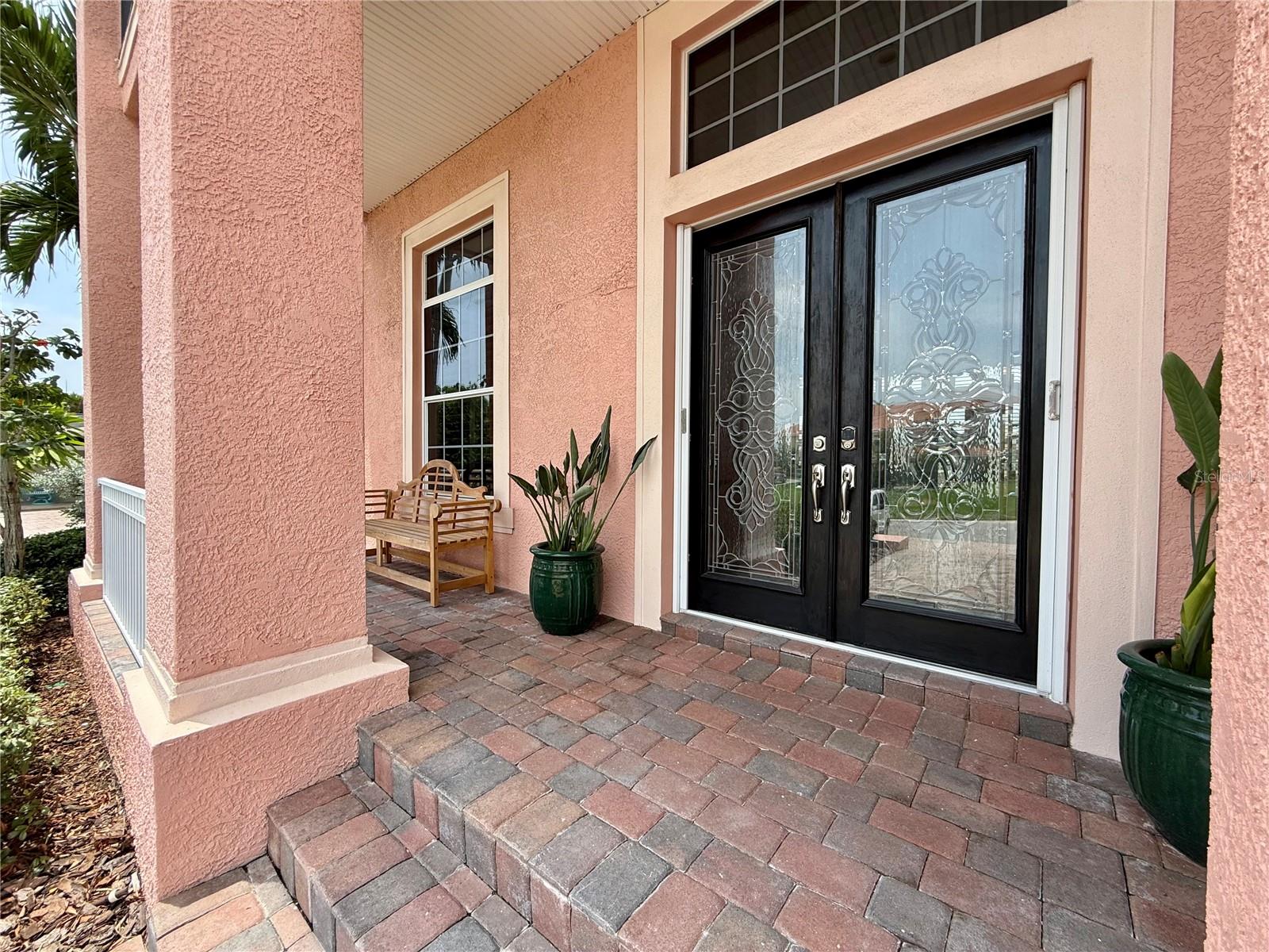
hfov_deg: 102.1
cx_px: 634
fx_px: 513
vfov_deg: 85.7
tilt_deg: -1.6
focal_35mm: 14
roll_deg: -0.2
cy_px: 476
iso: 50
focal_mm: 2.22
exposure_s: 1/549
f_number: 2.2
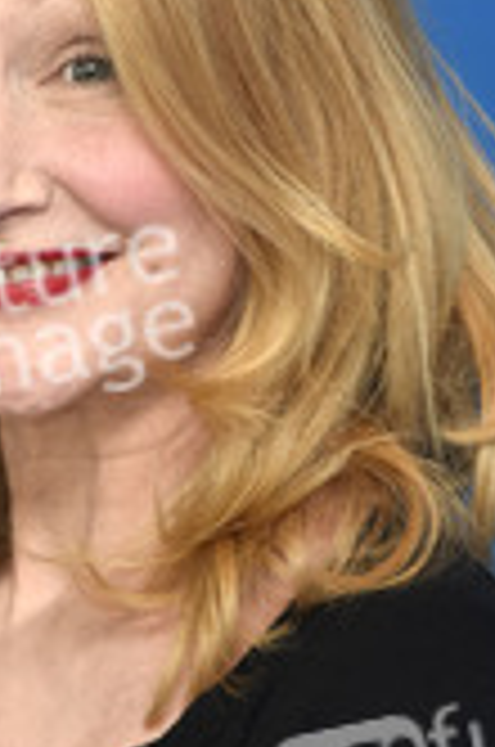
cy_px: 558
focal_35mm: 704
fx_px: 14584
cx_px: 94
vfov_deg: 2.9
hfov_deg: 1.9
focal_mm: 195
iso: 640
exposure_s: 1/320
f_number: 3.5
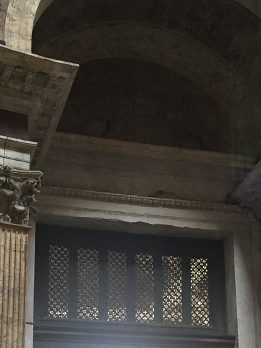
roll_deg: +1.4
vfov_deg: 22.9
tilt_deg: +17.1
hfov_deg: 17.5
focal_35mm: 84
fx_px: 844
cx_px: 188
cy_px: 285
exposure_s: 1/33
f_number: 2.2
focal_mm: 4.15
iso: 200
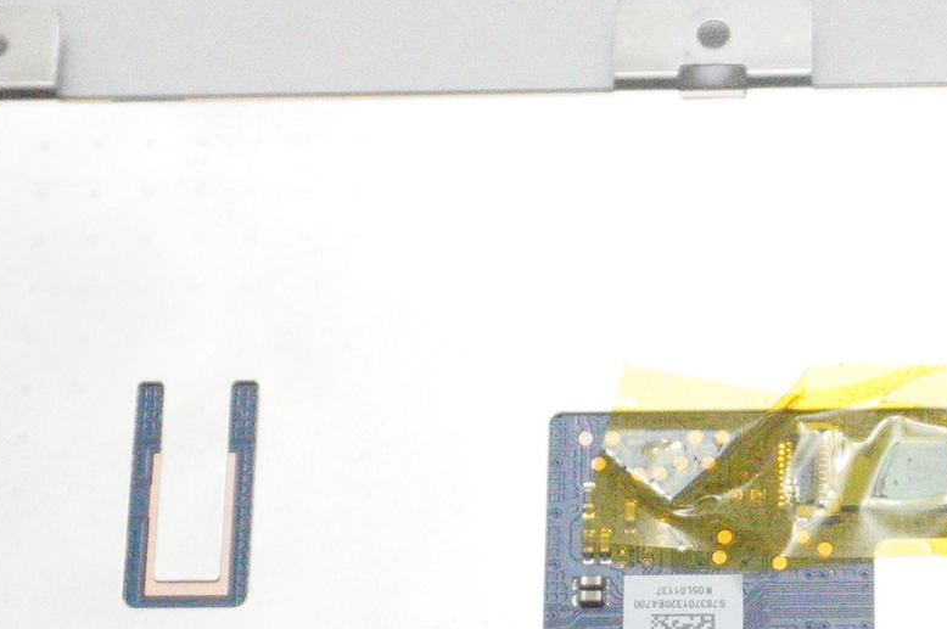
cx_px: 685
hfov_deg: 15.2
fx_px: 3547
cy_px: 493
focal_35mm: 135
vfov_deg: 10.1
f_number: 5.6
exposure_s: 1/200
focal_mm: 28
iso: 12800
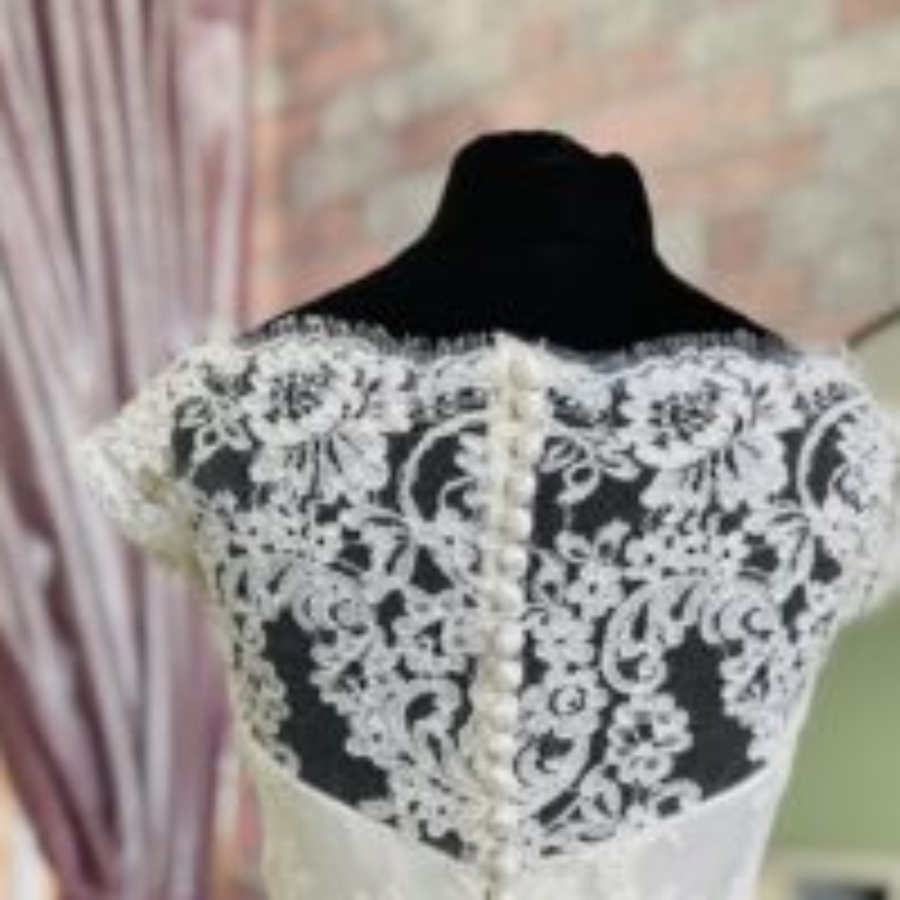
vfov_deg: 32.3
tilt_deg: -5.5
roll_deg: +0.3
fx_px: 1441
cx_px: 482
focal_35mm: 49
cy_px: 866
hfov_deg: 34.7
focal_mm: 5.1
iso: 32
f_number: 1.6
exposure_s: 1/121
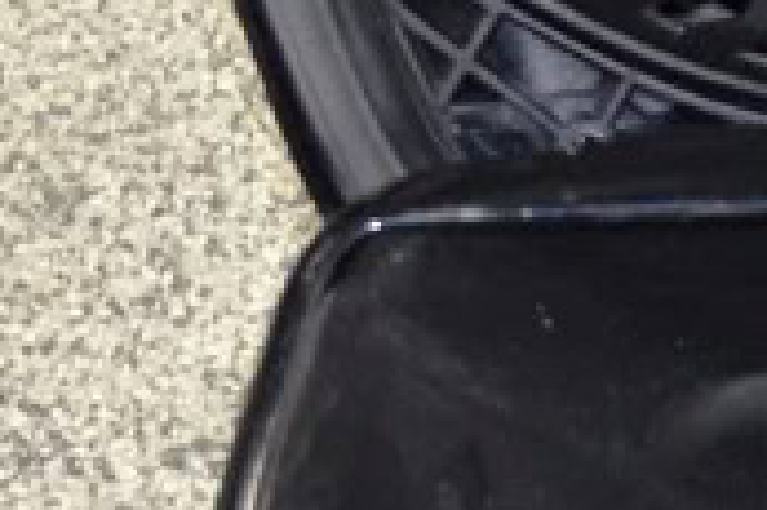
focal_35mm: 208
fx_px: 4427
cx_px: 1614
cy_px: 244
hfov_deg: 9.2
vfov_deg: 6.6
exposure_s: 1/60
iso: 2000
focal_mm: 24
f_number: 4
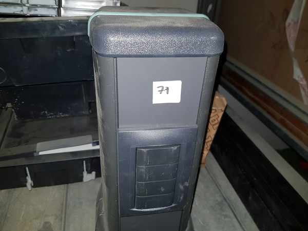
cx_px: 154
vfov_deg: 53.1
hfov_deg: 67.3
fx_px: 231
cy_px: 116
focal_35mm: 26
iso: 64
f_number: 1.7
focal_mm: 4.2
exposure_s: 1/50
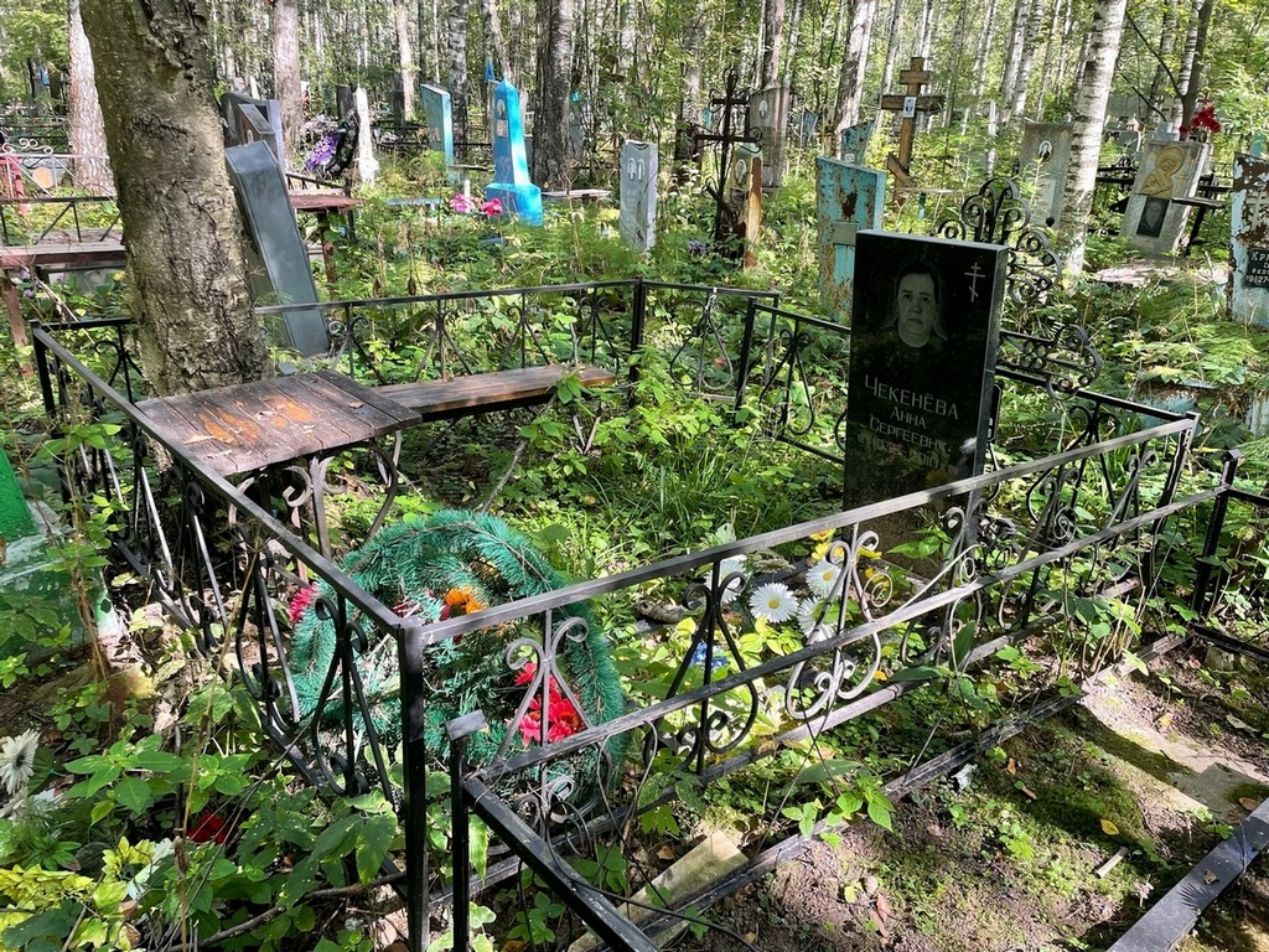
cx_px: 634
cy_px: 476
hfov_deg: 67.3
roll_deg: -2.1
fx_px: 953
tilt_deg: -20.1
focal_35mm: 26
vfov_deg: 53.1
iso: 40
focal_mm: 4.2
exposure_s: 1/121
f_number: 1.6
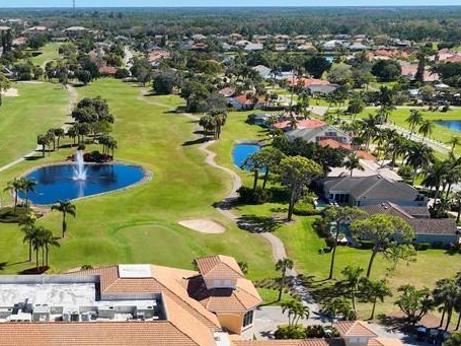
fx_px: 719
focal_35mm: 54
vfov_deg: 25.8
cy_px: 334
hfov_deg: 34.6
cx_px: 101
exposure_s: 1/320
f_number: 7.1
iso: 100
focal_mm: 12.29
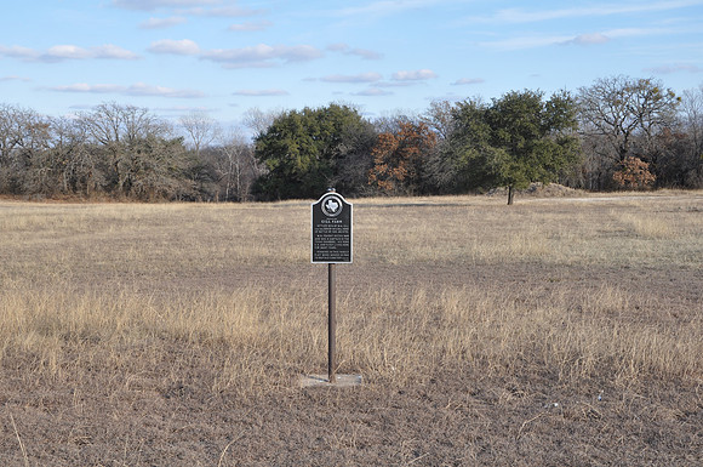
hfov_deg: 38.9
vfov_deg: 26.4
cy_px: 234
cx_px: 352
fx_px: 995
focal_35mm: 51
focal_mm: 34
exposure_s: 1/100
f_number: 10
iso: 200
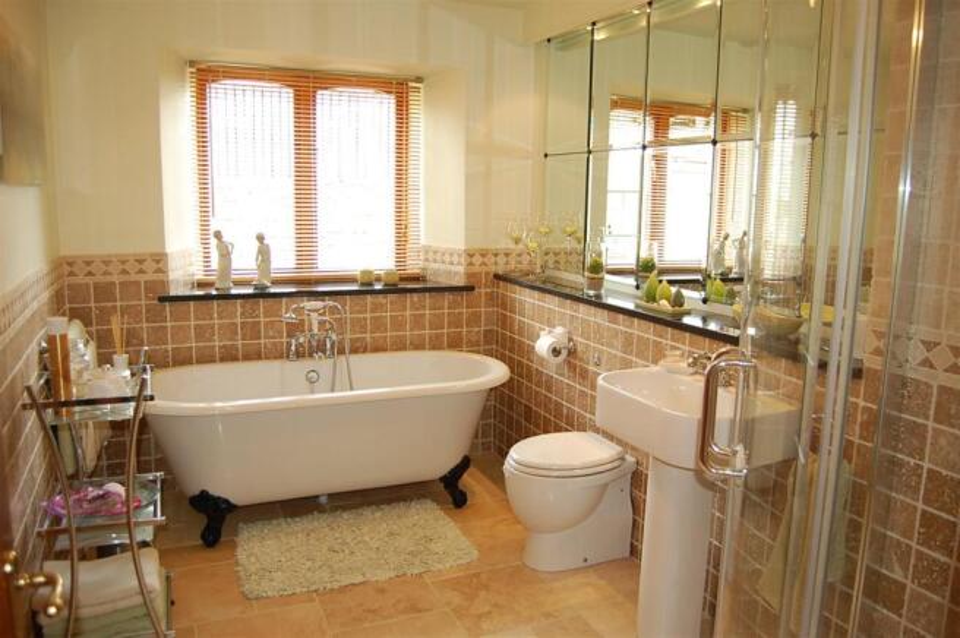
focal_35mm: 27
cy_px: 319
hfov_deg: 67.4
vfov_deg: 47.8
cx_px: 480
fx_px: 719
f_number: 3.5
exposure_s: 1/80
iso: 400
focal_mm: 18
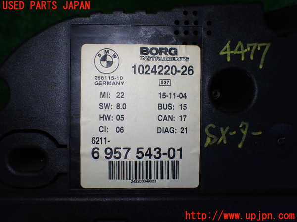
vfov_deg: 46.8
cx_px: 148
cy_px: 111
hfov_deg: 60.0
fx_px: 257
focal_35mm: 30
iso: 200
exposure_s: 1/125
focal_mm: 5.4
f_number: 2.3
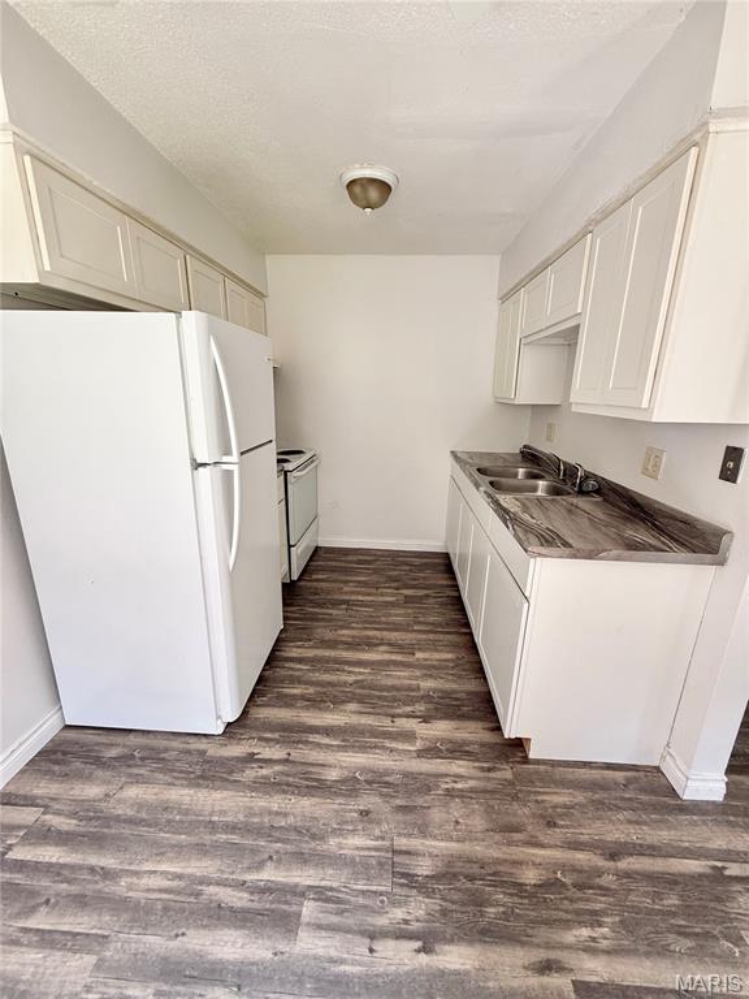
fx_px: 404
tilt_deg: -13.8
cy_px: 500
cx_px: 374
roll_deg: -2.2
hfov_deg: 85.7
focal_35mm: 14
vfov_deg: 102.1
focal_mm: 2.22
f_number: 2.2
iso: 125
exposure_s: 1/99
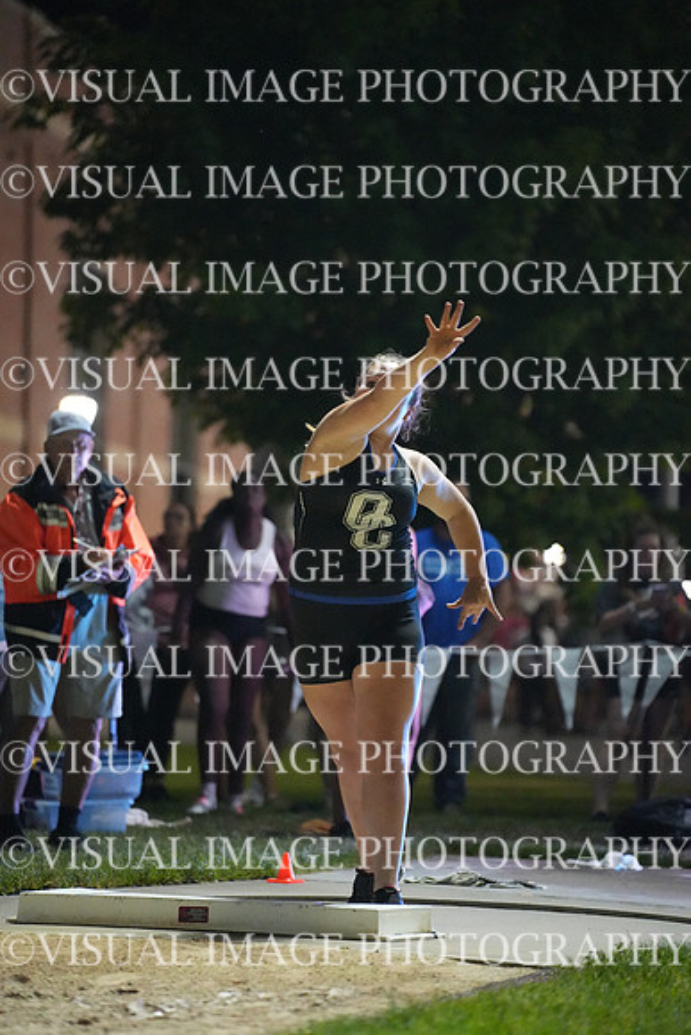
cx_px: 346
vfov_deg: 13.7
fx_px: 4316
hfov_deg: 9.2
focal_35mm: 150
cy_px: 518
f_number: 2.8
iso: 16000
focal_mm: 150
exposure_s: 1/1000
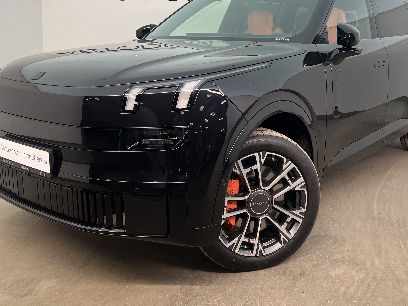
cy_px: 78
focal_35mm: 39
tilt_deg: -6.9
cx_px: 239
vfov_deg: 36.0
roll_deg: -0.3
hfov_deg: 47.7
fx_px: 460
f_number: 1.5
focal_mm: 5.7
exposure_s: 1/121
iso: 50
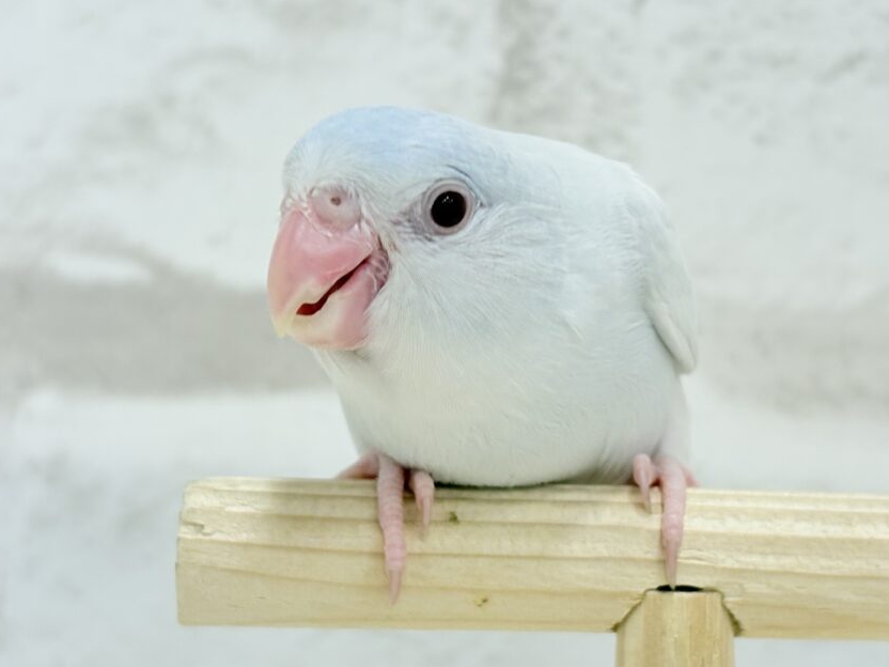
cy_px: 311
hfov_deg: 25.9
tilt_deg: -4.5
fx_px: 1926
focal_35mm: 75
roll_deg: -1.3
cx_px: 534
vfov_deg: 19.6
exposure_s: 1/100
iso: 64
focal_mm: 5.96
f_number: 1.6
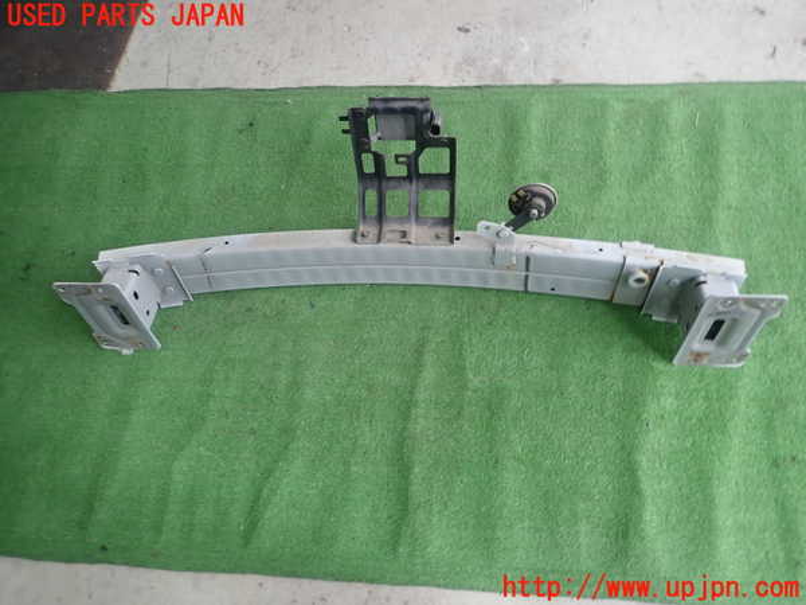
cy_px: 302
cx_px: 403
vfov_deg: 54.9
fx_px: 582
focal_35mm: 25
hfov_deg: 69.4
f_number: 2
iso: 100
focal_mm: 4.5
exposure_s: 1/60
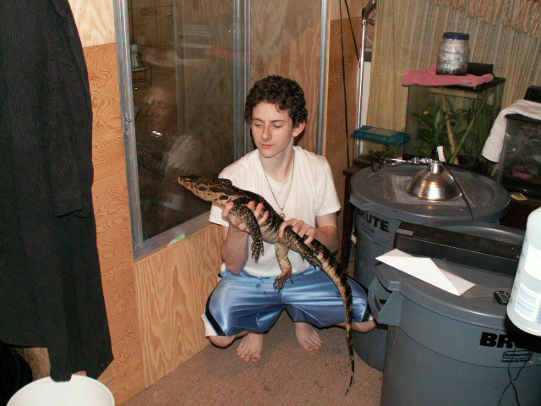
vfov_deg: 40.7
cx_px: 270
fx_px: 547
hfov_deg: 52.6
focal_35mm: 35
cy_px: 203
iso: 160
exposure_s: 1/40
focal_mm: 5.86
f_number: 2.8
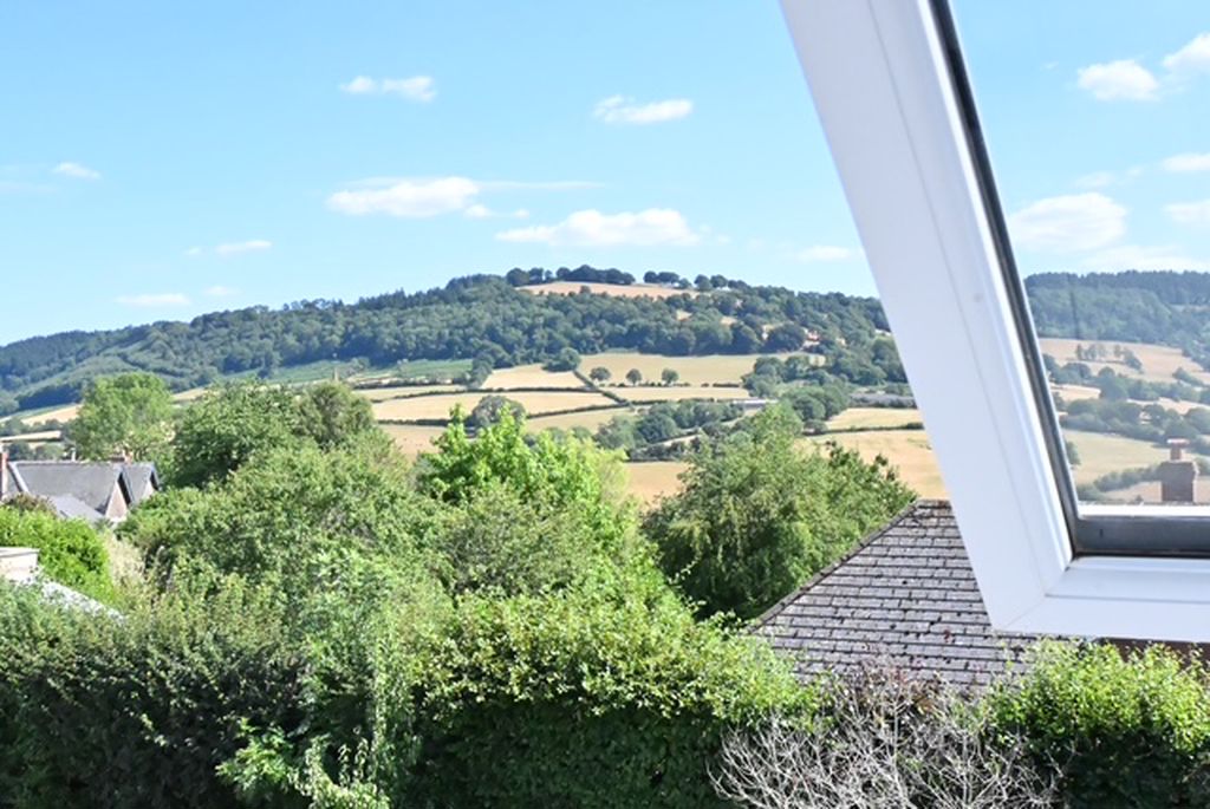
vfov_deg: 32.0
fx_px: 1413
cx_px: 605
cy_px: 404
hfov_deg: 46.4
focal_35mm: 42
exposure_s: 1/4000
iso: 12800
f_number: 16
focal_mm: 28
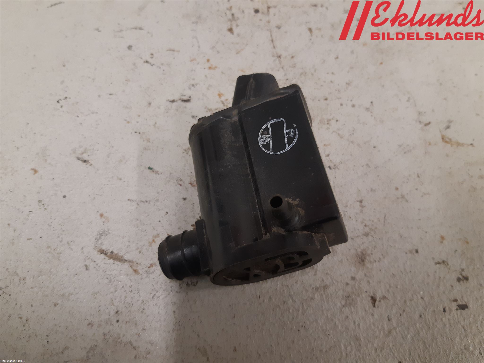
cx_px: 242
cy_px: 182
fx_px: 364
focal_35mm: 26
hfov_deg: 67.3
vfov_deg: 53.1
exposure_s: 1/50
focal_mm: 3.93
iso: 160
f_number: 1.7
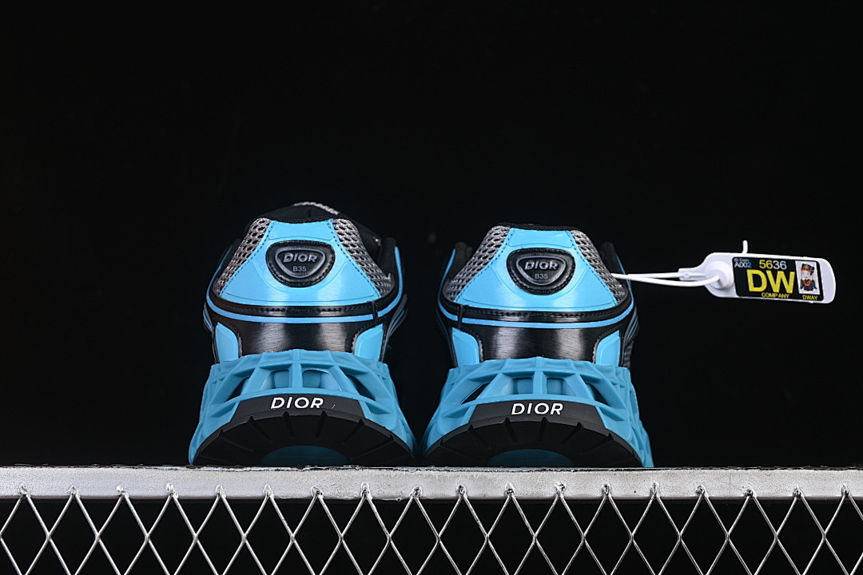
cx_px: 432
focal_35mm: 75
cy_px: 288
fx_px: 1798
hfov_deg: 27.0
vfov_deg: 18.2
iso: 160
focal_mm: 50
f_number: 6.3
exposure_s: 1/60
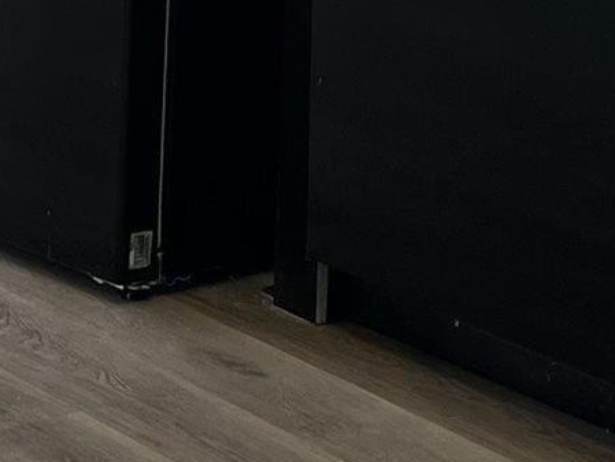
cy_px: -211
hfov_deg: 10.9
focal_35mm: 178
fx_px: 3163
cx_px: -166
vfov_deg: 8.2
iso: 32
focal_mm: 5.1
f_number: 1.6
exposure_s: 1/120
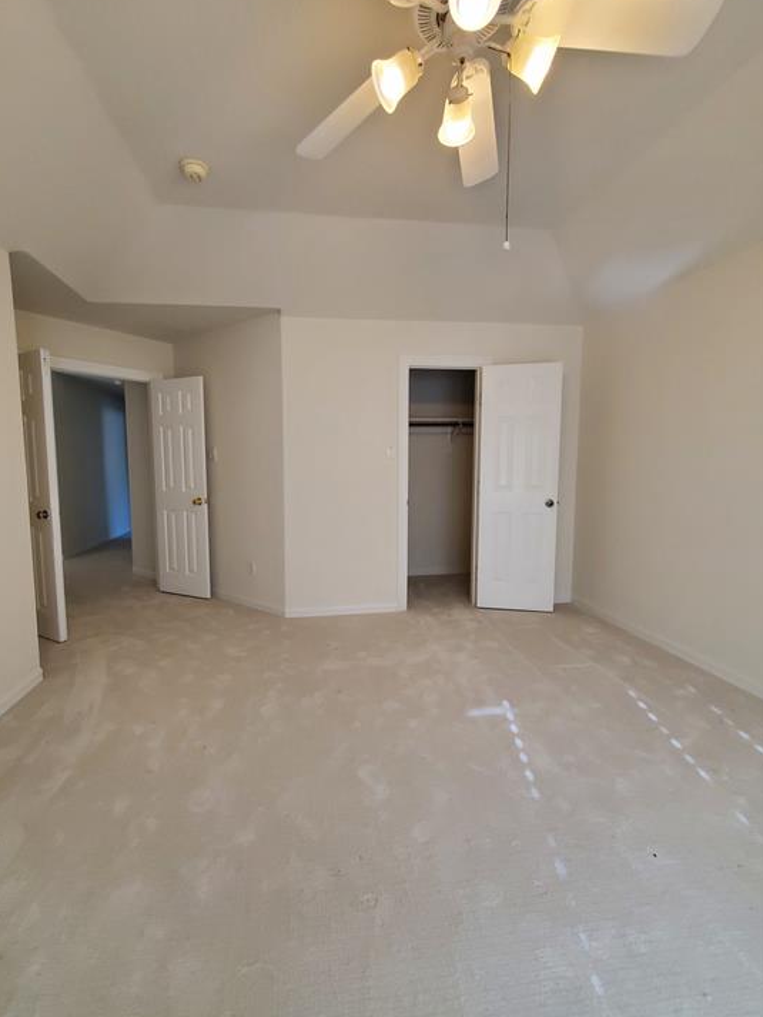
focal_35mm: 14
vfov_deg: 102.1
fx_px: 411
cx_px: 361
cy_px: 504
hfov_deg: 85.6
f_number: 2.2
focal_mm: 1.8
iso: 200
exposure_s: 1/60
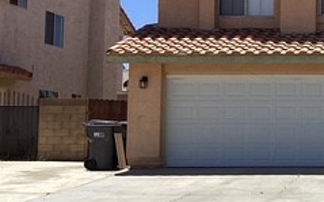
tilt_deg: +4.3
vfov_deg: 14.8
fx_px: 776
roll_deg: -1.3
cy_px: 69
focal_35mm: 88
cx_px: 419
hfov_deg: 21.4
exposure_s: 1/1631
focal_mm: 3.3
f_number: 2.4
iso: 25
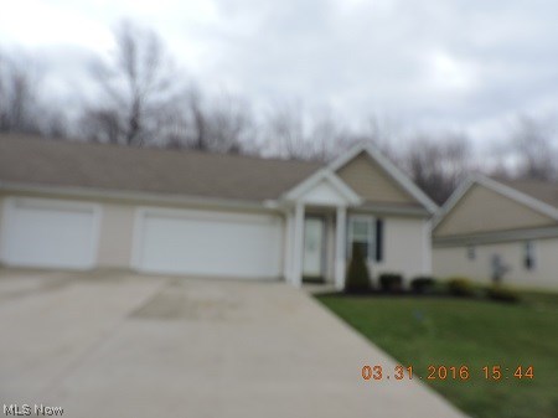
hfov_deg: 71.6
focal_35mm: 24
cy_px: 209
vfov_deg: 56.8
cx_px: 279
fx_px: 387
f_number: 3.3
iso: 100
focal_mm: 4.3
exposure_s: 1/320
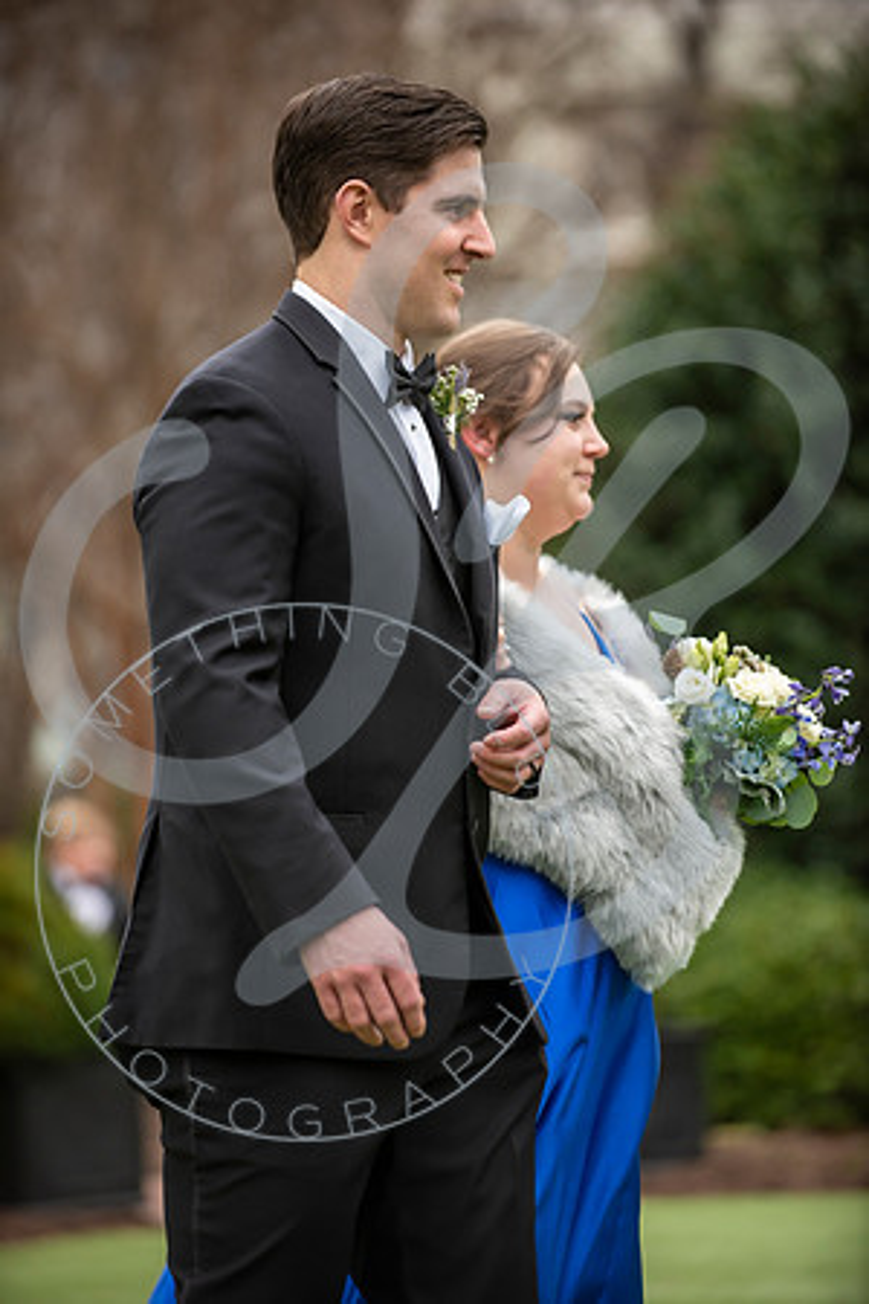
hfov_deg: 8.6
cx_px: 434
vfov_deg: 12.8
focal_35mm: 160
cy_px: 652
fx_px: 5793
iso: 640
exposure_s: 1/1000
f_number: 2.8
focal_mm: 160
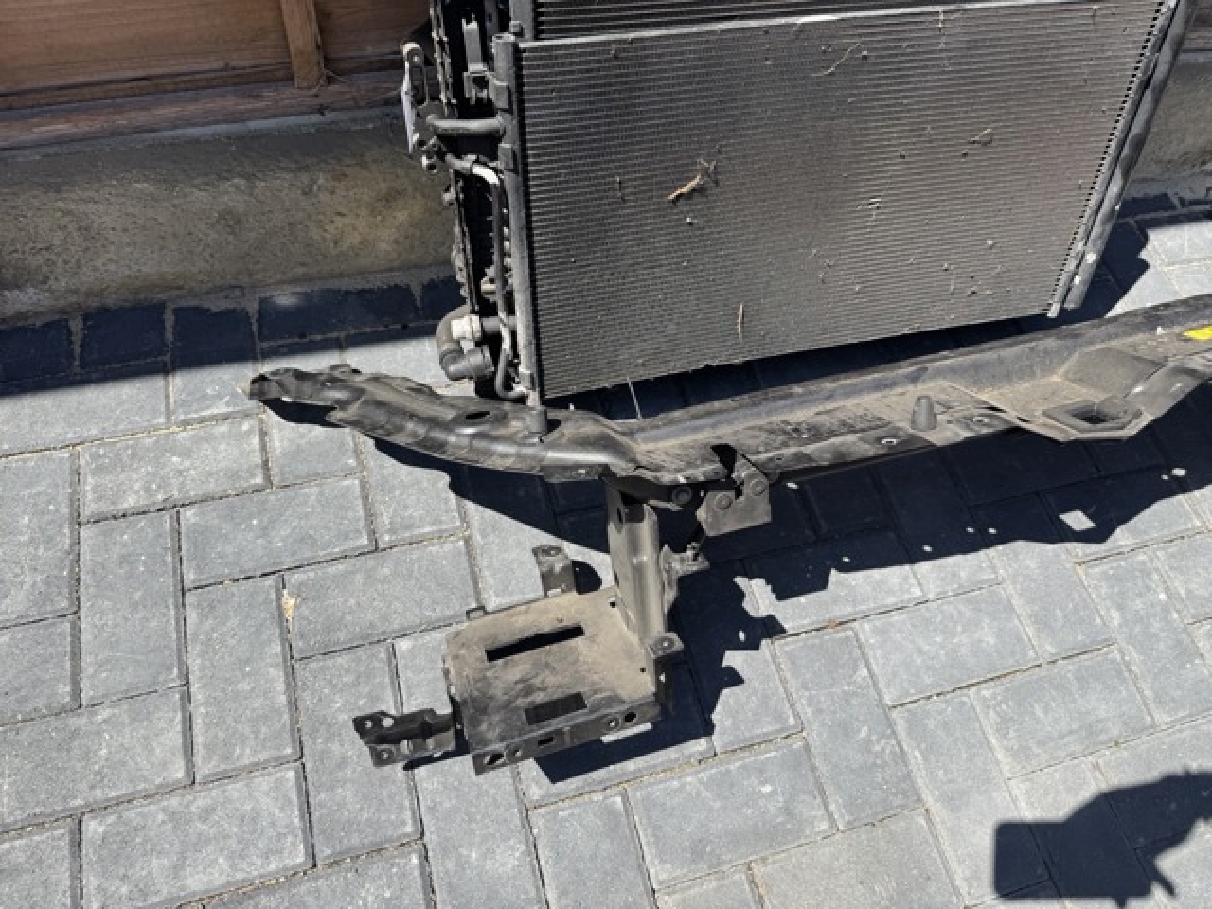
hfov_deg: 71.6
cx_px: 606
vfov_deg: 56.8
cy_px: 454
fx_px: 840
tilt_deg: -56.6
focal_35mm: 24
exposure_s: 1/2041
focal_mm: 6.76
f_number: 1.78
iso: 80
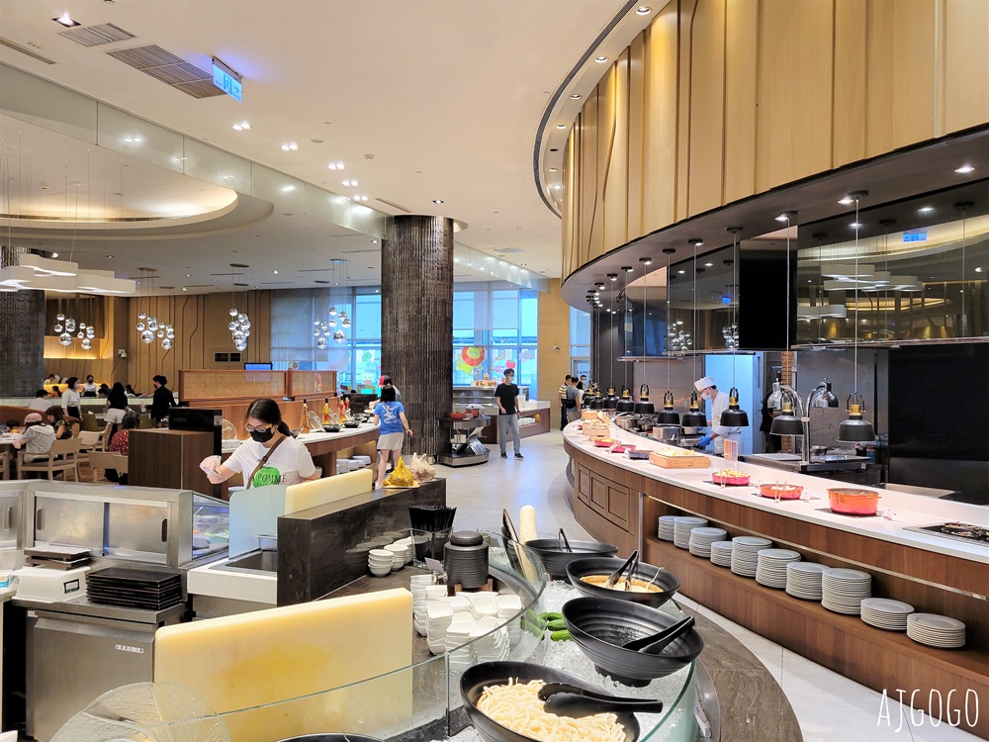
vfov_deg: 53.1
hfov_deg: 67.3
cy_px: 371
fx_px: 743
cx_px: 494
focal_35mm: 26
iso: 200
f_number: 1.8
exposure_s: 1/120
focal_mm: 5.4
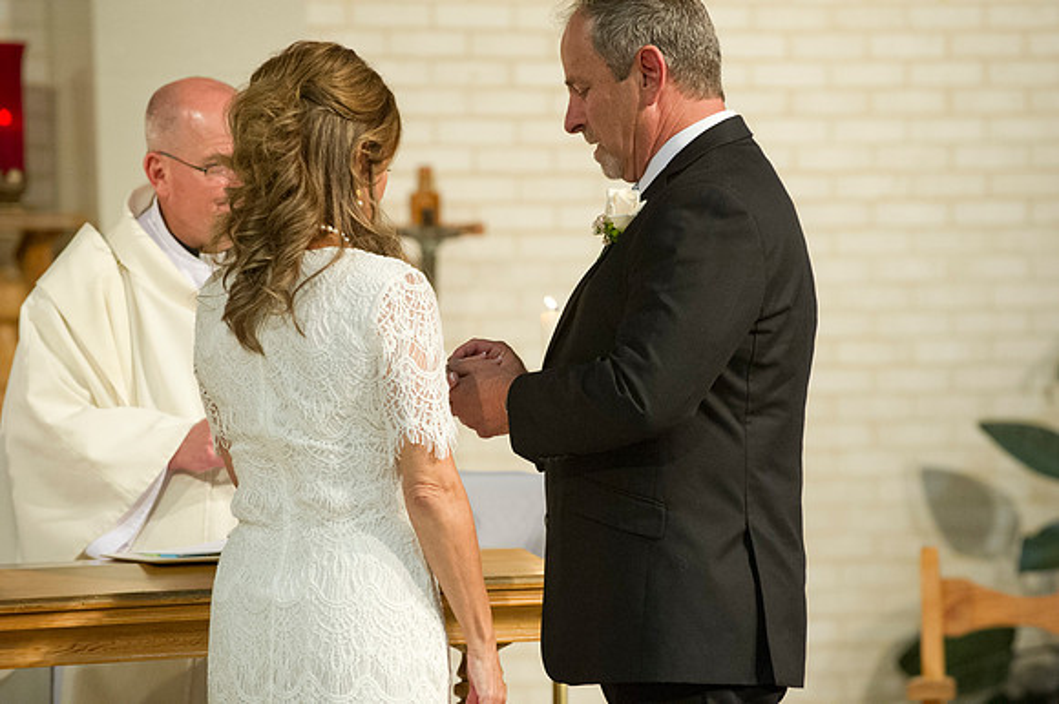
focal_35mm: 200
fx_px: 5880
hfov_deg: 10.3
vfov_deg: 6.9
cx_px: 530
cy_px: 352
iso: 5000
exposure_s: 1/160
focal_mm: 200
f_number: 4
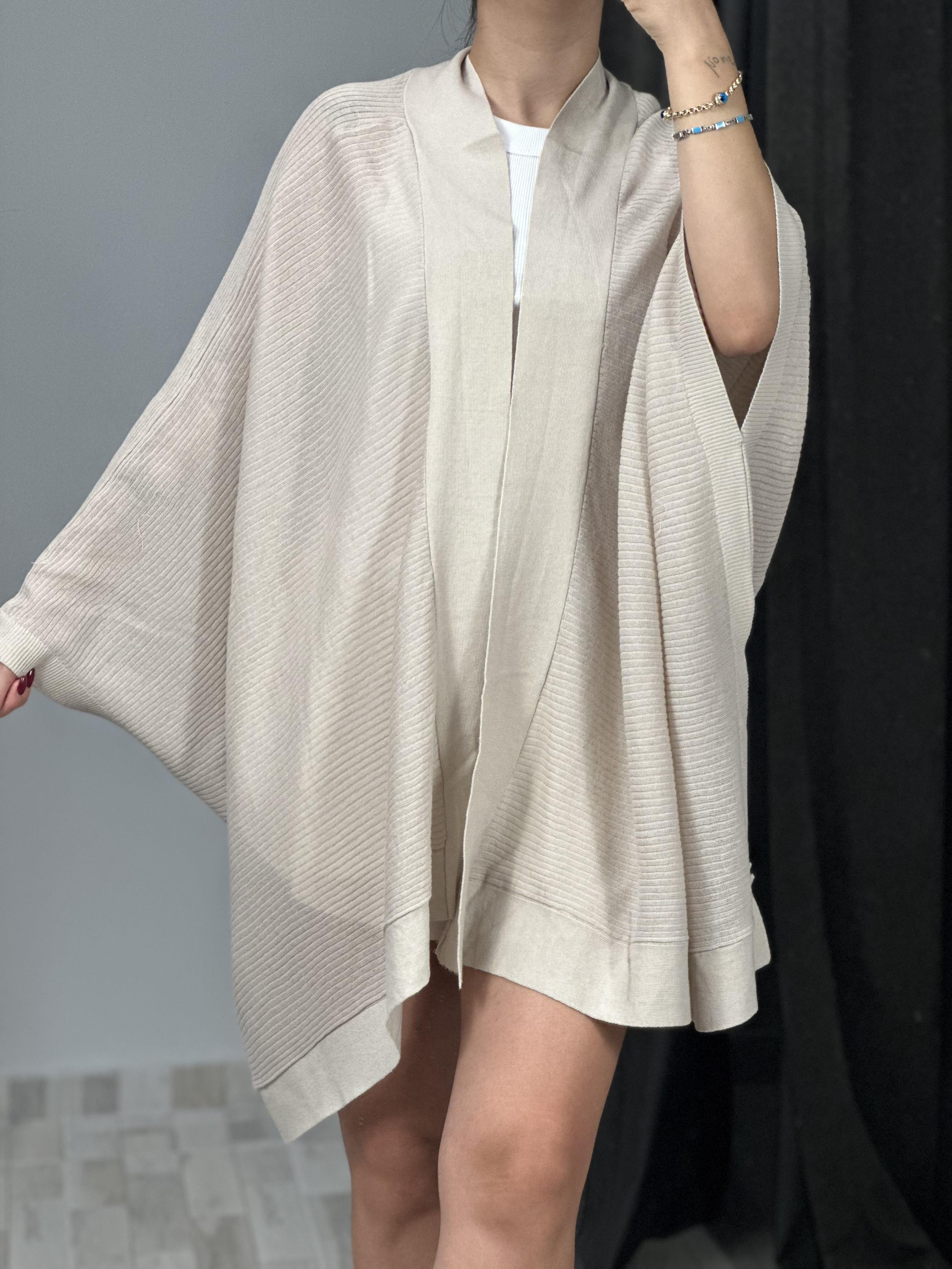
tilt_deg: -25.2
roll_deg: -0.5
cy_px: 634
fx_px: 2824
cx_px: 476
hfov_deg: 19.1
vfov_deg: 25.3
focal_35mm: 77
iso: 200
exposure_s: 1/100
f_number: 2.8
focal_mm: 9
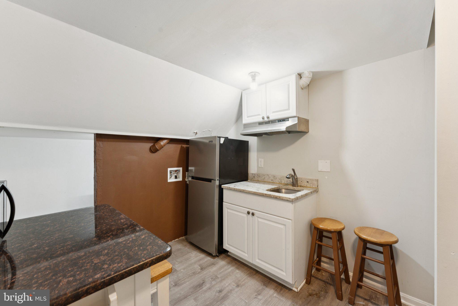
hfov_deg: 104.3
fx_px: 178
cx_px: 229
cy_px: 153
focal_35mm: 14
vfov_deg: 81.2
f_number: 8
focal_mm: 14
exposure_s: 1/5
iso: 200
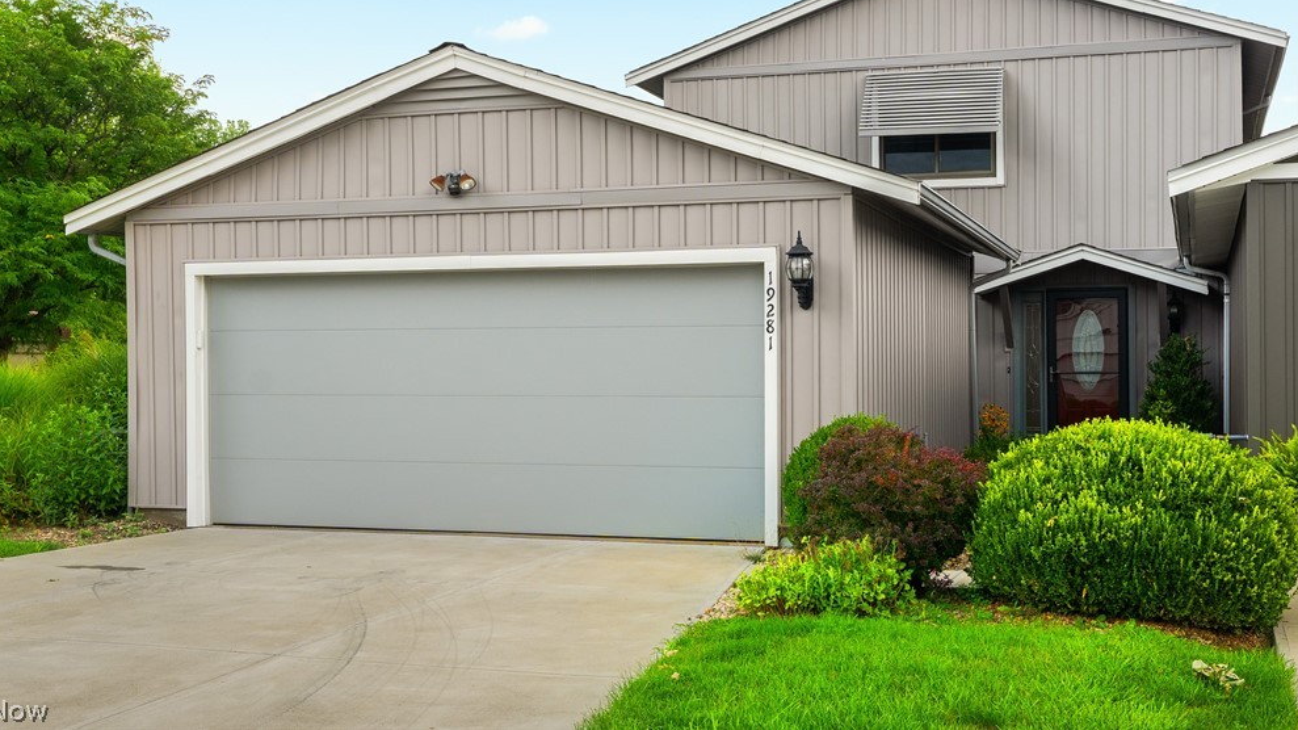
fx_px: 1583
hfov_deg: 44.6
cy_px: 256
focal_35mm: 46
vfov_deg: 25.8
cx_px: 627
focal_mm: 27
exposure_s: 1/13
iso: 320
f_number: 8
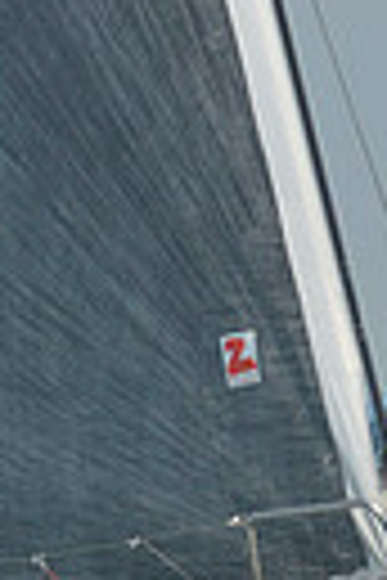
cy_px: 857
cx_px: 374
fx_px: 15221
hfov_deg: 1.5
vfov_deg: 2.2
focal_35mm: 944
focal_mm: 210
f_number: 9
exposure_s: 1/1000
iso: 280
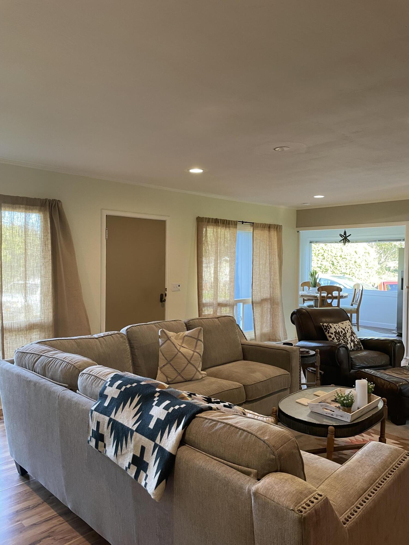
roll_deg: -0.2
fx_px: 410
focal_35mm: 26
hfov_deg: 53.1
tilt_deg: -1.1
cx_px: 204
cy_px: 272
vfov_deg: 67.3
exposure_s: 1/61
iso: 100
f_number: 1.6
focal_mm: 4.2
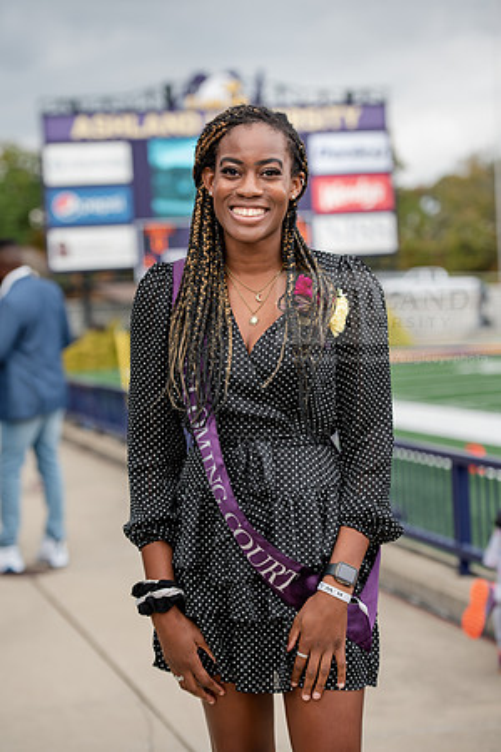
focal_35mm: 92
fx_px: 1920
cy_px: 376
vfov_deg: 22.1
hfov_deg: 14.9
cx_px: 250
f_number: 4
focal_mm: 92
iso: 200
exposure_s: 1/250
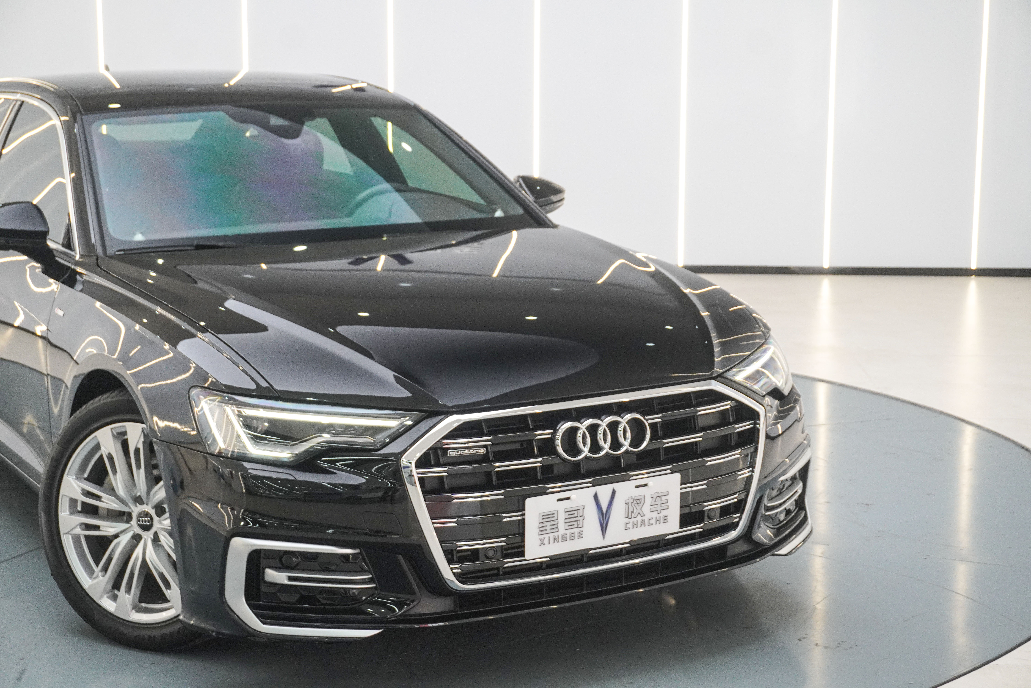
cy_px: 344
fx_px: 1761
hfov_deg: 32.6
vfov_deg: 22.1
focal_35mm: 62
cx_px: 516
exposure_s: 1/80
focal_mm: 41
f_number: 6.3
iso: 1600
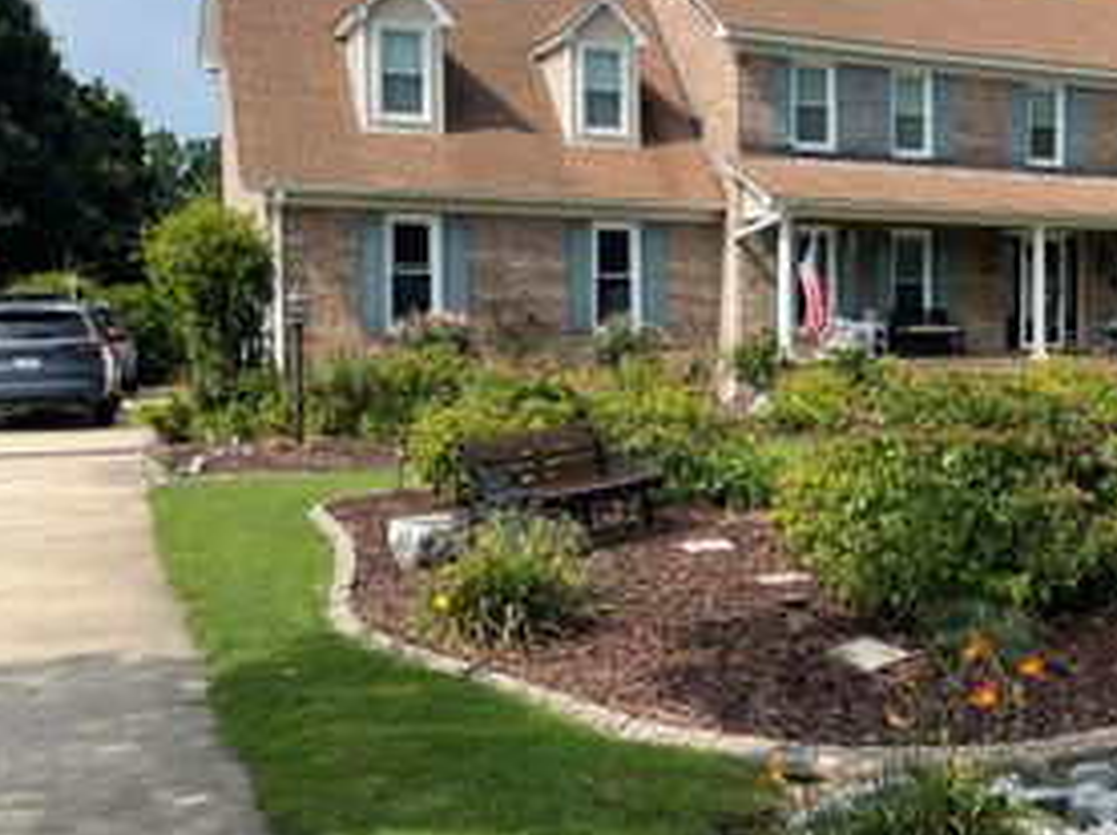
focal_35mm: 47
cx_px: 988
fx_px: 1515
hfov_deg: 38.0
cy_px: 373
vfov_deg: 30.8
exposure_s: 1/3731
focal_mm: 4.2
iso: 32
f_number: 1.6
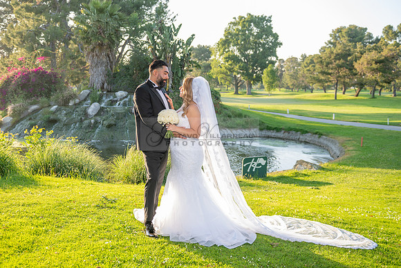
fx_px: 414
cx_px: 168
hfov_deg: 51.4
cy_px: 112
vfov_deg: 35.7
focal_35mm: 37
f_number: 3.5
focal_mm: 32
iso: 200
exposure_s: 1/320
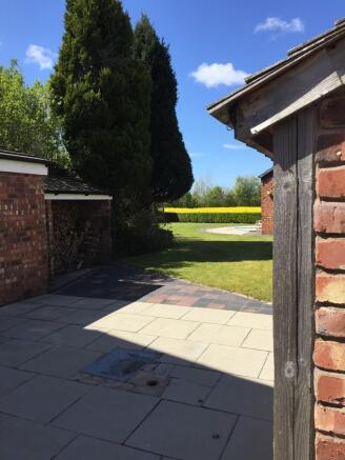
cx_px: 172
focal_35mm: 29
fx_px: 385
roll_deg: +1.5
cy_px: 230
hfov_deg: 48.2
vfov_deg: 61.6
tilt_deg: -3.3
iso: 32
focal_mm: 4.15
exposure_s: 1/1464
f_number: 2.2
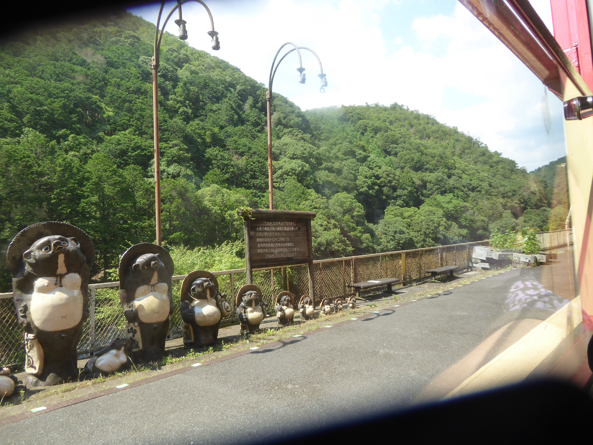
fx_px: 428
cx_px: 296
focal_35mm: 25
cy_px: 222
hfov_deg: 69.4
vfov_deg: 54.9
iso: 160
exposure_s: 1/320
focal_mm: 4.3
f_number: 3.3
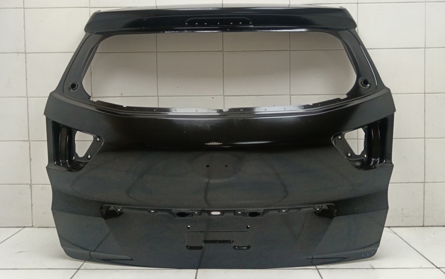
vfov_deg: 42.9
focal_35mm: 29
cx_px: 223
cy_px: 111
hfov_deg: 64.6
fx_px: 352
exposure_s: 1/100
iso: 439
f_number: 1.9
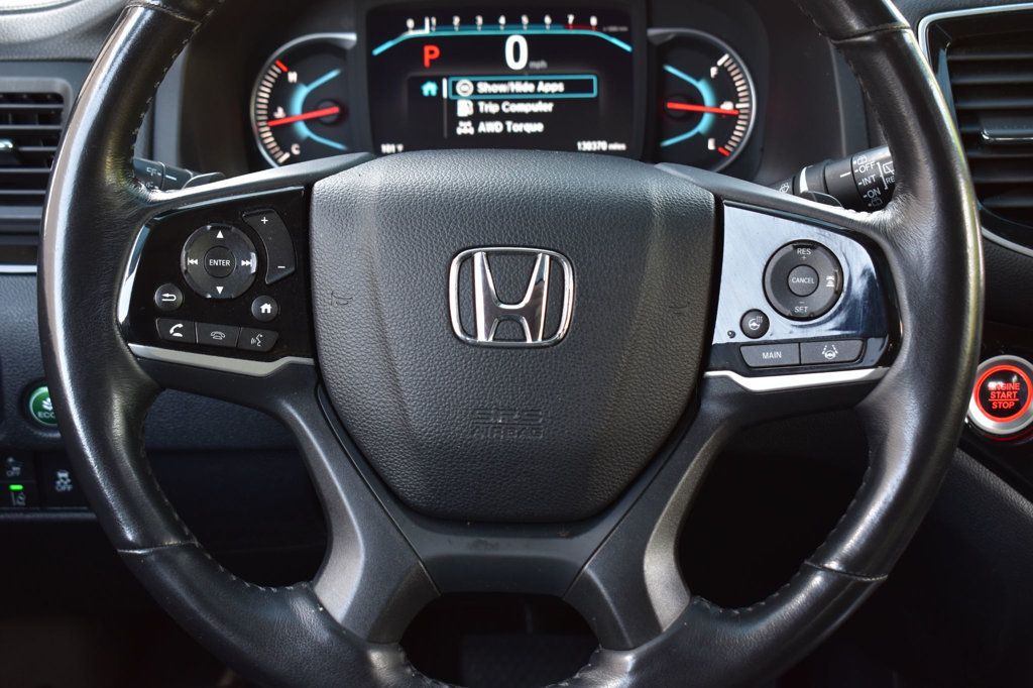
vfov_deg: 22.6
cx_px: 516
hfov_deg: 33.4
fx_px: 1721
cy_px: 344
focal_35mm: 60
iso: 400
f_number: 6.3
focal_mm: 40
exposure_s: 1/15
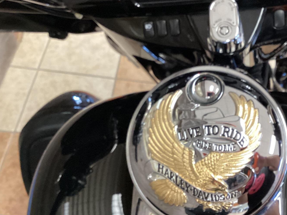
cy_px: 107
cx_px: 189
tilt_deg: -52.9
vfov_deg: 30.9
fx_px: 390
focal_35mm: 47
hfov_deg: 40.0
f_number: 2.4
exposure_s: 1/40
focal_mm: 3.3
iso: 320
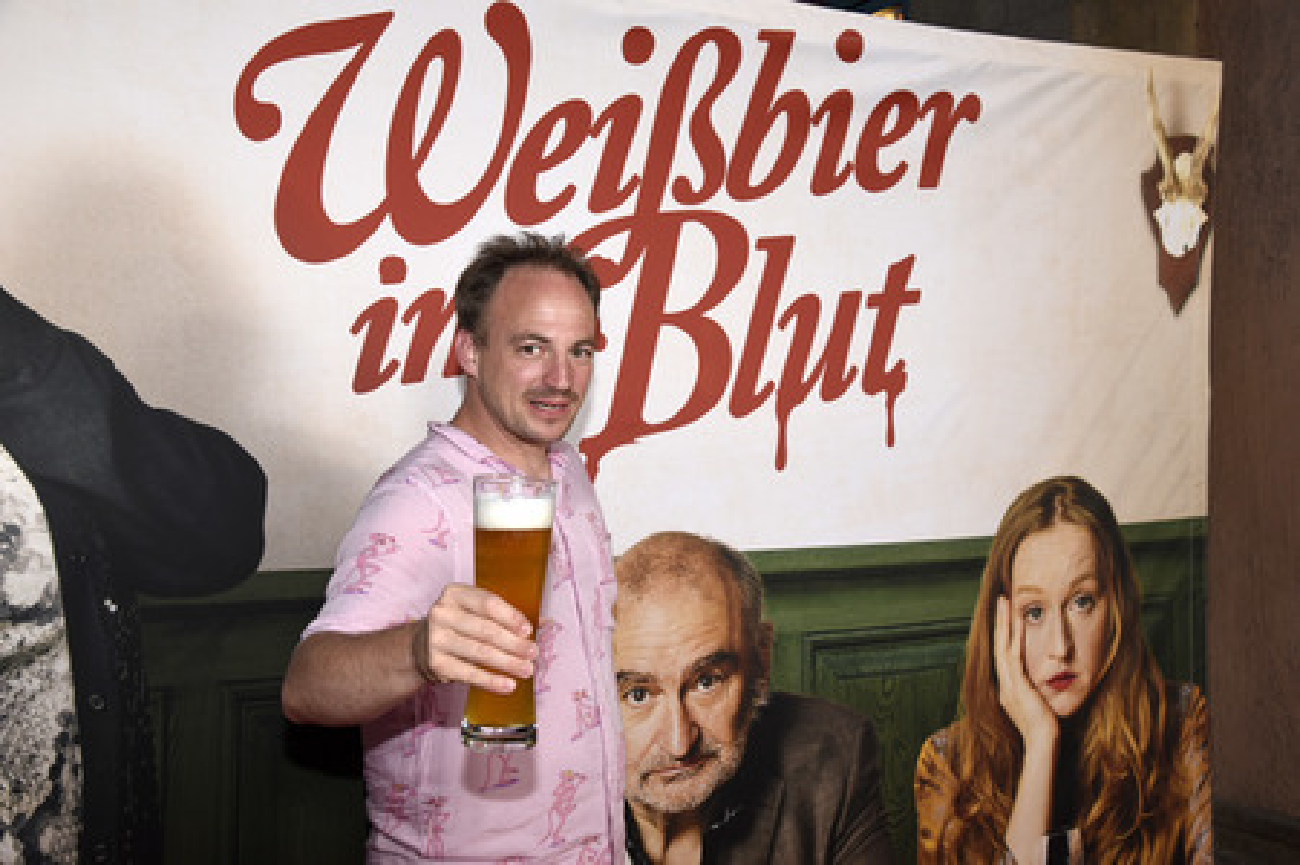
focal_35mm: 38
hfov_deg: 50.7
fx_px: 1371
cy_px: 432
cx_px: 650
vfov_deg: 35.0
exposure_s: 1/160
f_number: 6.3
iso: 1000
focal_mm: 38
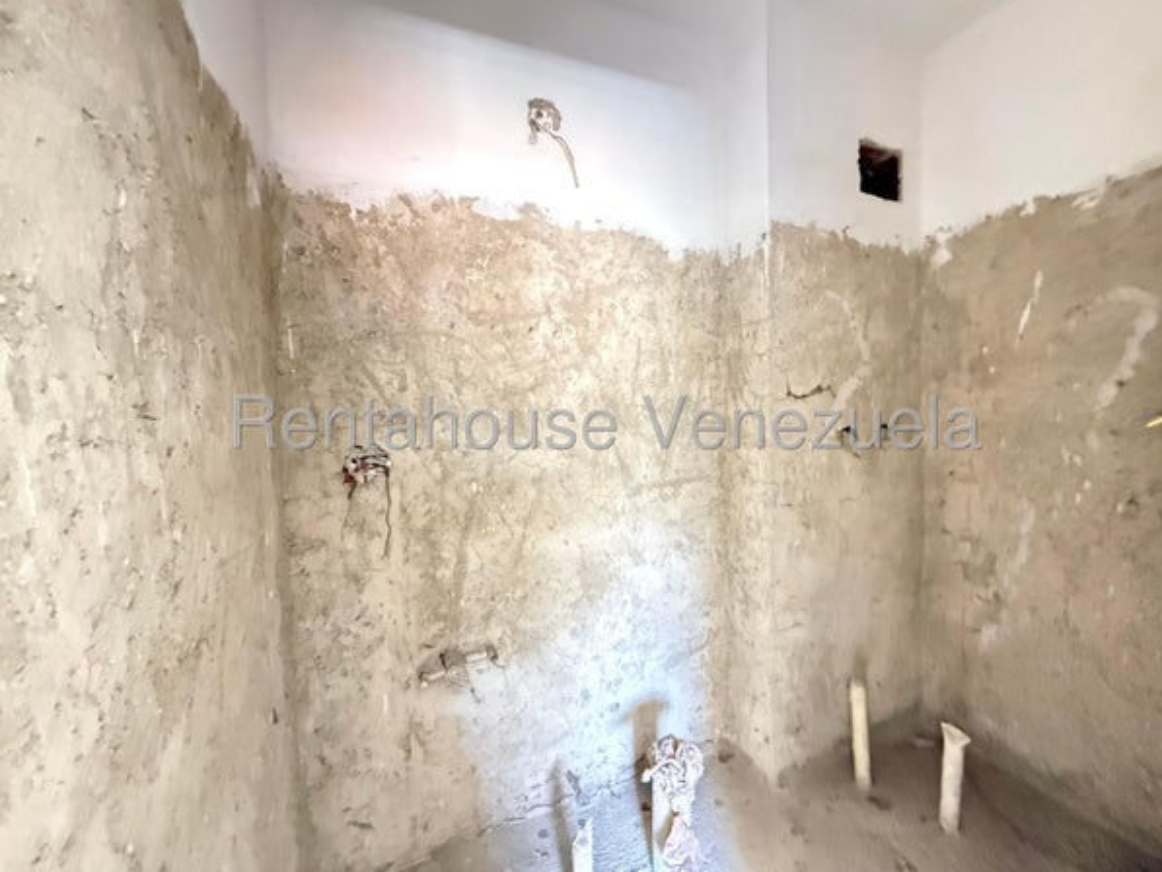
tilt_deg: -2.2
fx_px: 504
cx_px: 607
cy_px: 422
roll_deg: +1.4
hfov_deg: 98.1
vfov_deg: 81.7
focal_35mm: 15
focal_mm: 2.22
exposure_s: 1/30
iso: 2500
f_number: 2.2
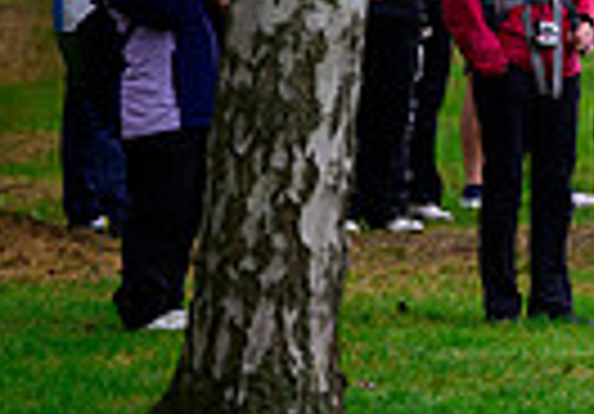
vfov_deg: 1.5
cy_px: -322
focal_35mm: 961
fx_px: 16080
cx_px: 1429
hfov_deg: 2.1
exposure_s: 1/1600
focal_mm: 200
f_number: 2.8
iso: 1250
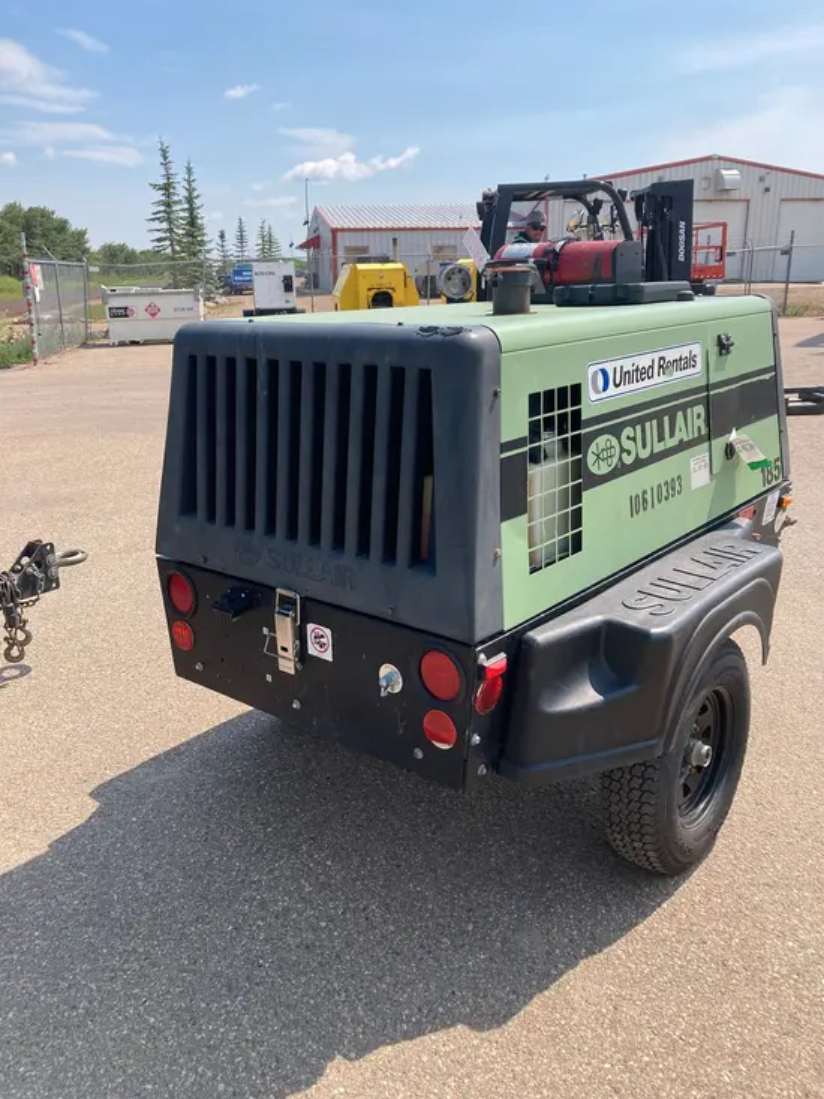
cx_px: 412
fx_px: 888
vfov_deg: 63.4
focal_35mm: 28
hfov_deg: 49.8
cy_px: 550
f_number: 1.8
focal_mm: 3.99
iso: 20
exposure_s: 1/1600
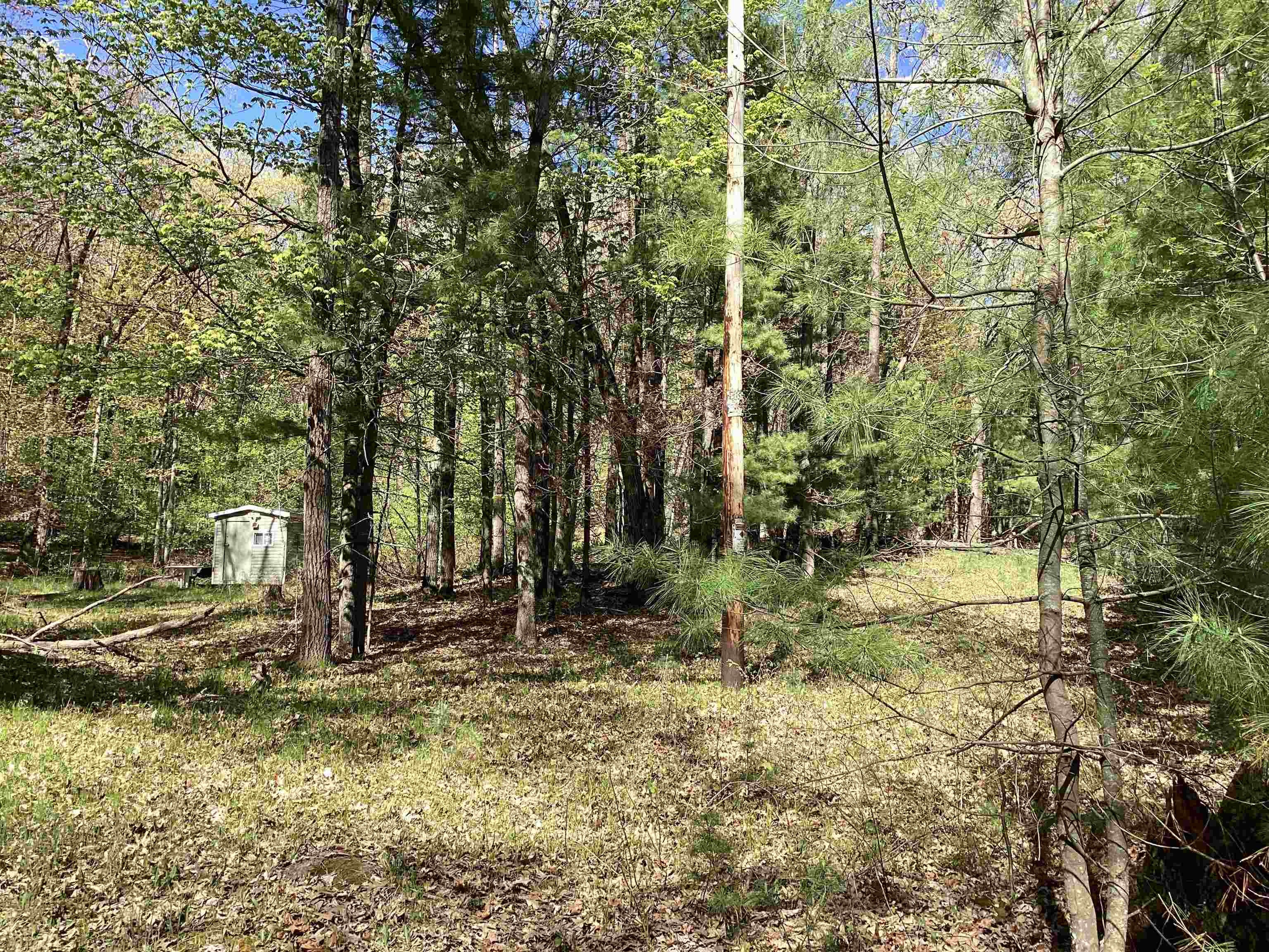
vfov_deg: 45.4
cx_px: 634
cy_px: 476
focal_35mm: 31
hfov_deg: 58.4
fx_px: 1136
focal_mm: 3.3
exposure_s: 1/382
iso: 25
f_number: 2.4
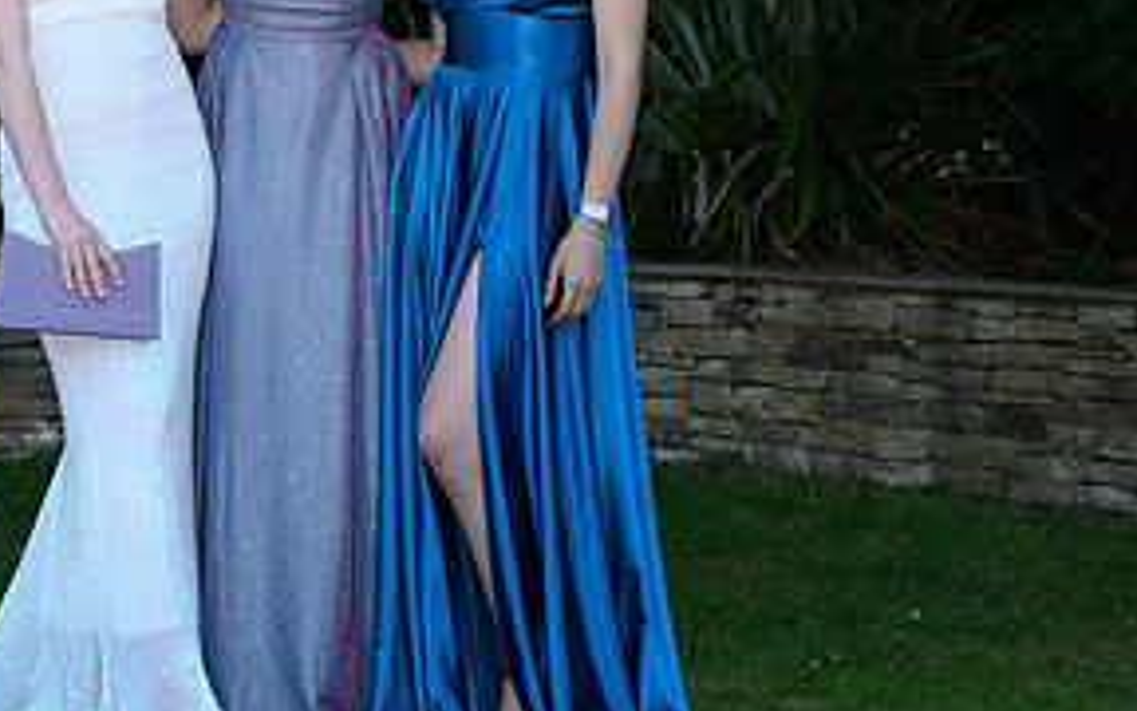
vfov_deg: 13.0
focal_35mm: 101
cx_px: 138
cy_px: 333
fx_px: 3130
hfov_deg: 20.2
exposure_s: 1/320
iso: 400
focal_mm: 40
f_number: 3.2
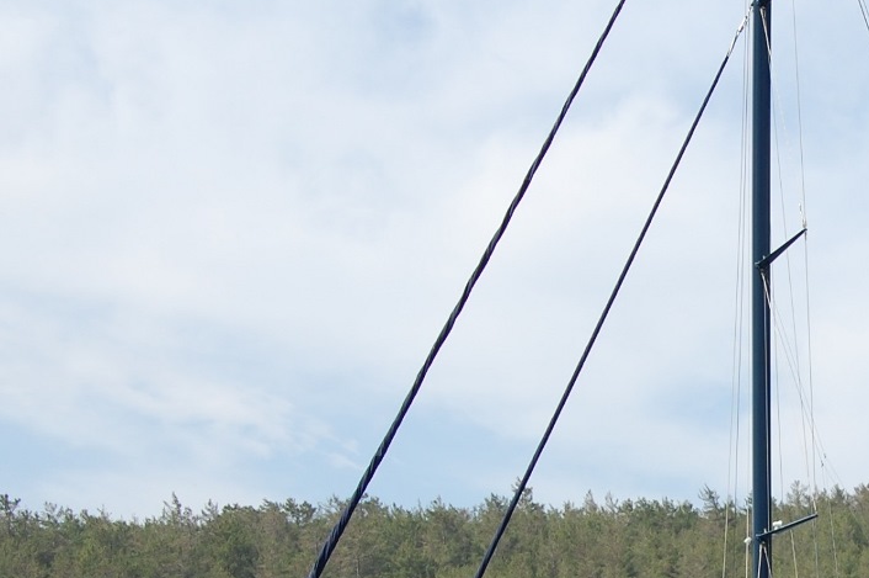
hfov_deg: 17.3
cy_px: 560
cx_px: 844
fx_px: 2797
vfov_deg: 11.7
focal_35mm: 116
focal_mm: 30
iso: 200
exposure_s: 1/320
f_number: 9
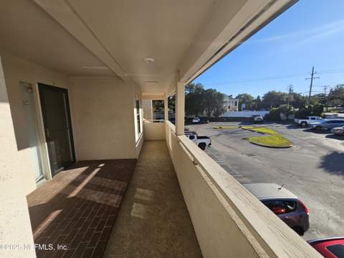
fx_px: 129
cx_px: 172
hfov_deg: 106.2
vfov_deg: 89.8
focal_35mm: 13
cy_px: 129
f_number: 2.2
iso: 50
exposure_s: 1/1794
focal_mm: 2.2
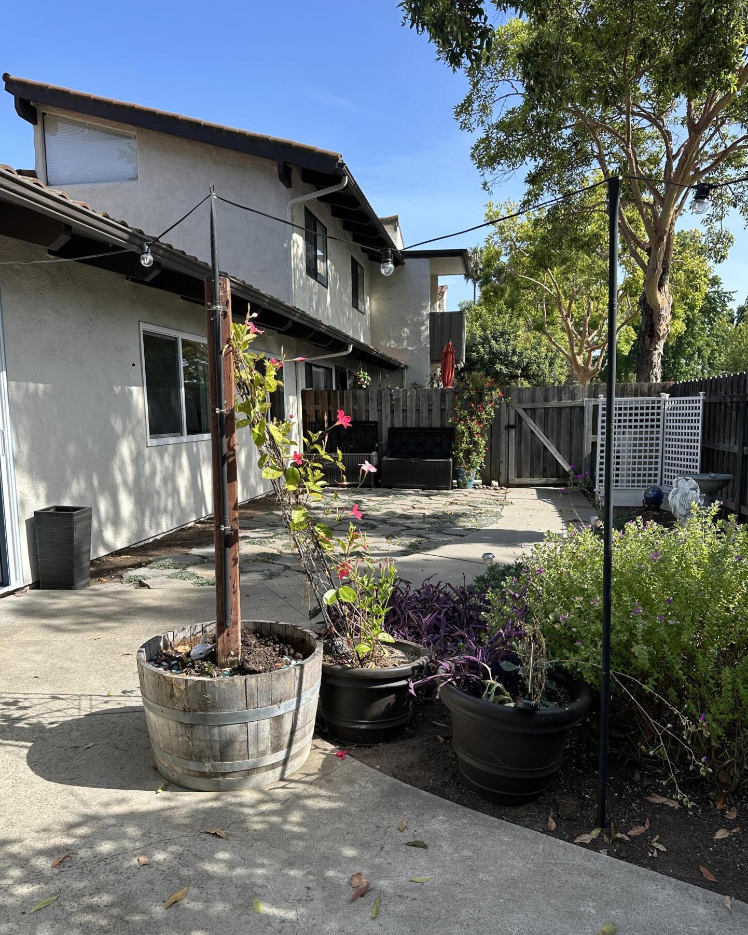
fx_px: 719
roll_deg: +0.9
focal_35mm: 26
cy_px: 500
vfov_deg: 65.9
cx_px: 367
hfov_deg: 54.9
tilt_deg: -6.1
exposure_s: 1/1541
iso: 80
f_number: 1.78
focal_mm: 6.86
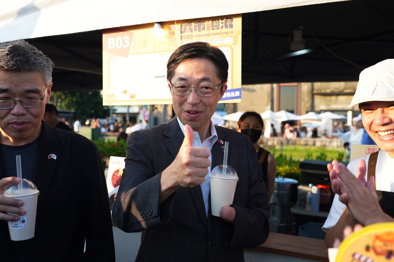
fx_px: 383
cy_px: 131
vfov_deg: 37.8
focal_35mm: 35
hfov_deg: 54.5
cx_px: 197
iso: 125
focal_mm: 35
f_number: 4
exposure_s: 1/250
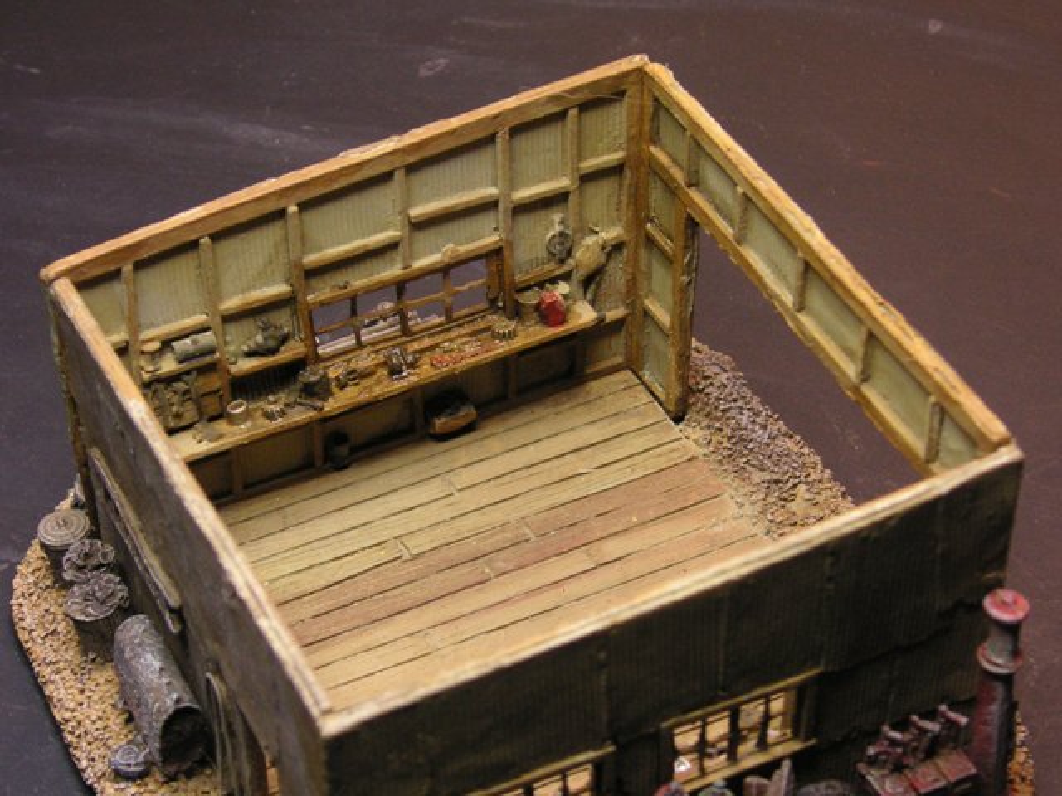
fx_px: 2700
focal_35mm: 88
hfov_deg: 22.3
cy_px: 398
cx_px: 531
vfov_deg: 16.8
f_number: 4.7
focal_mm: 14.6
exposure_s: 1/8
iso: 100
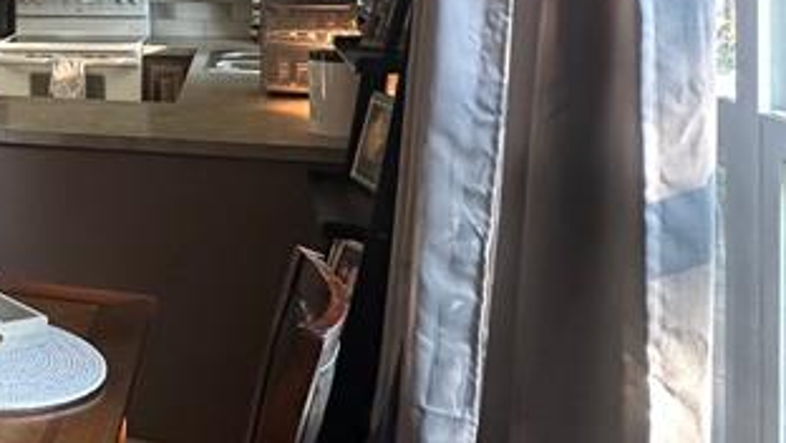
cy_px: -38
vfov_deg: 22.7
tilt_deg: -0.8
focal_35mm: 50
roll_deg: +0.7
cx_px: -277
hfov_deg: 30.7
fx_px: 1043
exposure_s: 1/60
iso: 200
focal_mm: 2.22
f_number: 2.2
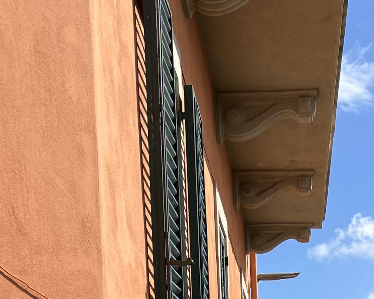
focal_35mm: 93
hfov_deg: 20.2
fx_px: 1029
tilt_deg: -3.6
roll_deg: +1.7
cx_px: 326
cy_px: 516
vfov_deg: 14.7
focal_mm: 5.7
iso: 50
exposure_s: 1/5319
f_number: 1.5
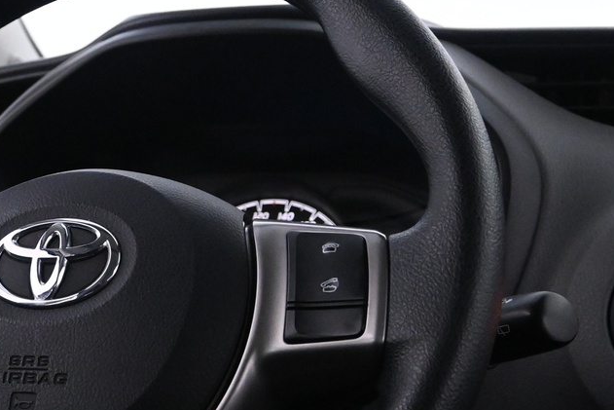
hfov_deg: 25.1
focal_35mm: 79
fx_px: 1346
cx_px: 91
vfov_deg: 17.2
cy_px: 304
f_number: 3.8
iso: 3200
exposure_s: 1/50
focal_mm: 20.5
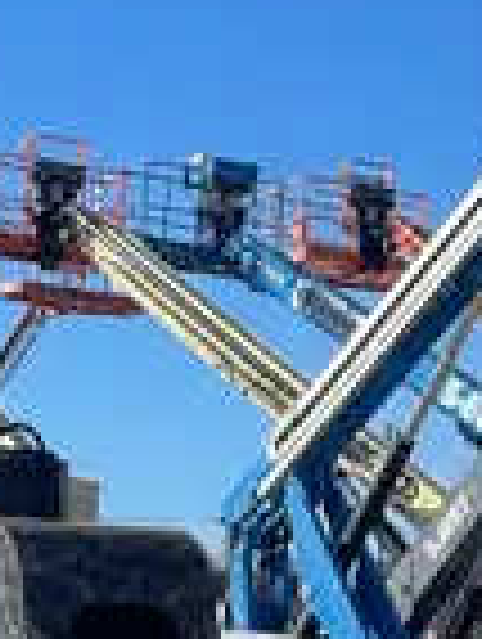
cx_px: -18
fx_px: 2480
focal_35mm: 134
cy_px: 1226
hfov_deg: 11.0
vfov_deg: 13.0
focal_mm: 4.2
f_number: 1.6
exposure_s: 1/3401
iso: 50
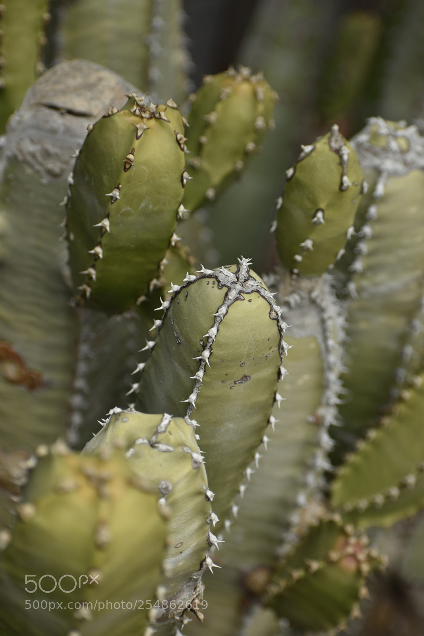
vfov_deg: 16.7
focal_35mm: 123
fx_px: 2172
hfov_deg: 11.1
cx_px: 212
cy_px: 318
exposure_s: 1/500
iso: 100
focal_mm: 82
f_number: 5.6
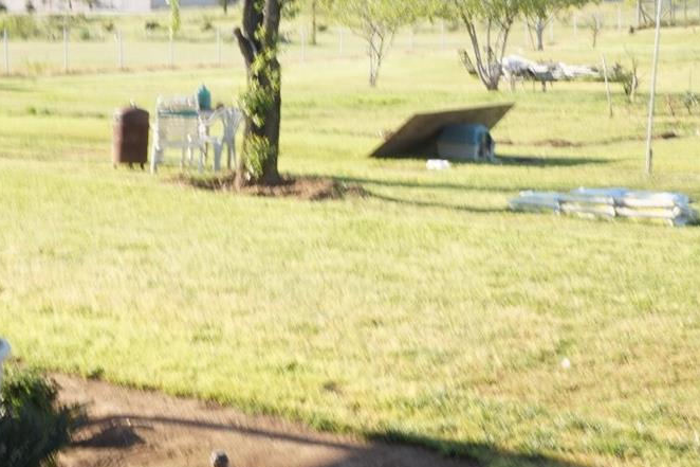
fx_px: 1519
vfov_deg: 17.3
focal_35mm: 78
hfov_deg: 26.0
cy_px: 88
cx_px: 331
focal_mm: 23
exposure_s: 1/13
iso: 100
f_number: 18
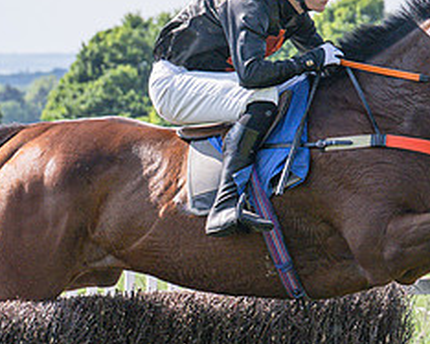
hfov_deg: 6.2
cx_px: 346
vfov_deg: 5.0
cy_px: 179
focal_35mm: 310
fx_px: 3944
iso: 400
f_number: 4
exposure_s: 1/3200
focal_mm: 70
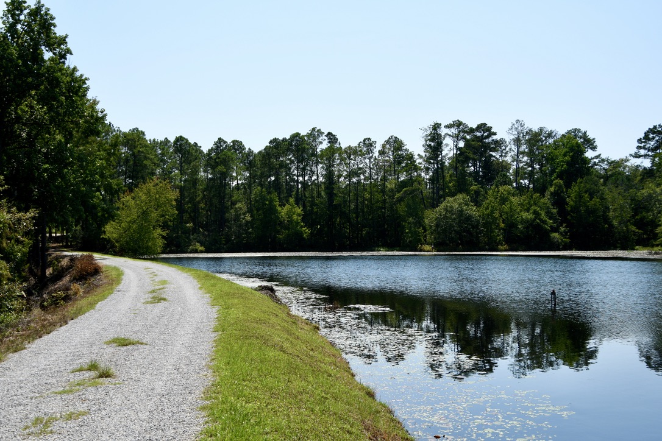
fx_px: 855
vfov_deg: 28.9
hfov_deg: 42.3
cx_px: 331
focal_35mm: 46
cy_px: 220
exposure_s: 1/1000
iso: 250
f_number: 6.3
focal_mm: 31
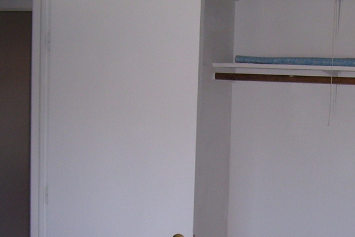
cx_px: 245
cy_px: 238
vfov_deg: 14.5
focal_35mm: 93
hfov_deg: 21.8
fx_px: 917
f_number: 2.7
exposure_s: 1/60
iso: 80
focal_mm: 6
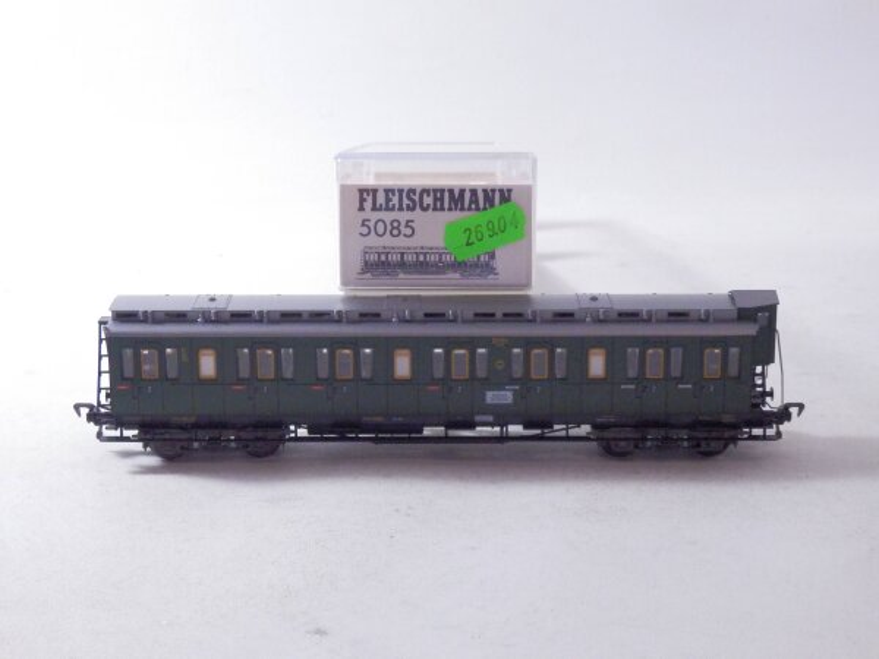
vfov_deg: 22.3
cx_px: 440
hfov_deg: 29.4
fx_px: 1676
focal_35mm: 66
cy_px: 330
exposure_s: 1/160
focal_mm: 11.9
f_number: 4.4
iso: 1000
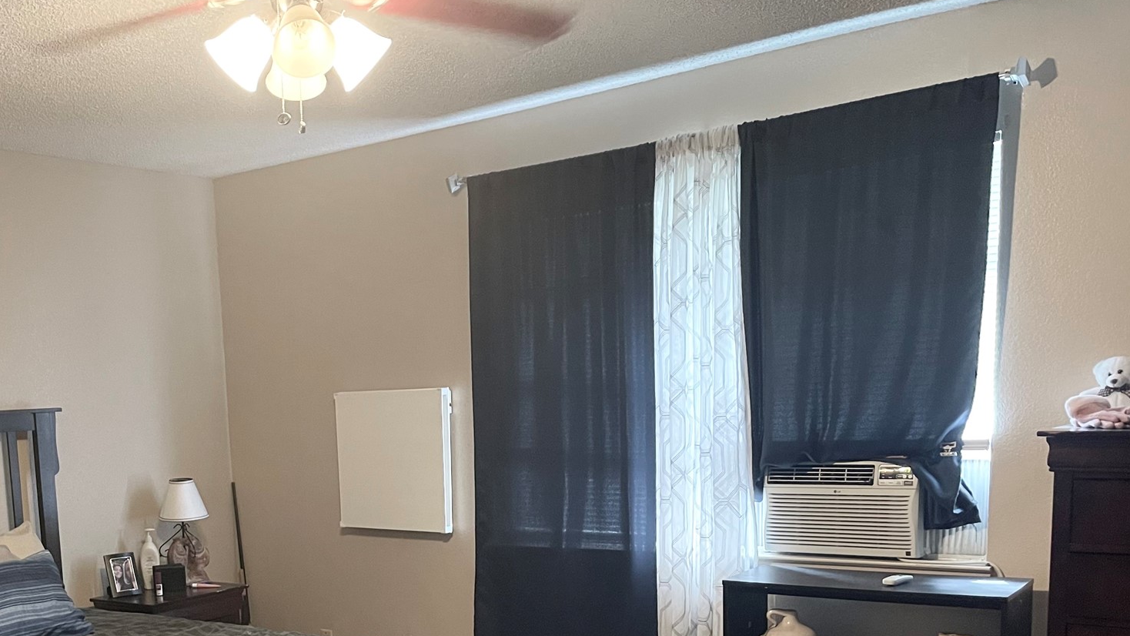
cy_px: 557
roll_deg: +2.9
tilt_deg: -9.0
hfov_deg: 51.6
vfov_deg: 30.0
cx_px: 356
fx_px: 1139
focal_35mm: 38
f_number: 1.6
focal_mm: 5.1
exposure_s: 1/30
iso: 640
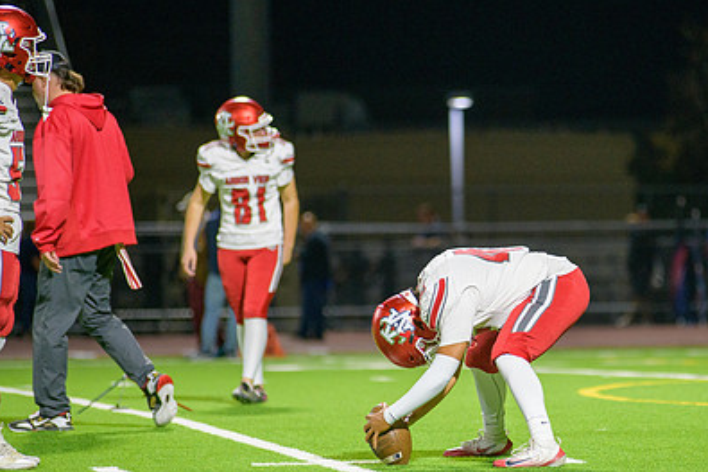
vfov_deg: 4.7
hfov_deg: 7.0
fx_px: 5779
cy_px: 288
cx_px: 516
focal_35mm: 294
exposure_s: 1/320
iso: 2000
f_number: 2.8
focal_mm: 200
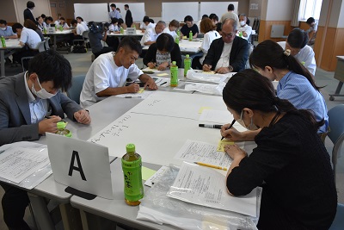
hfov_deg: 67.4
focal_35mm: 27
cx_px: 172
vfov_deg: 48.0
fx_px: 258
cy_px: 115
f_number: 5
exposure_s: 1/100
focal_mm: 18
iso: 400
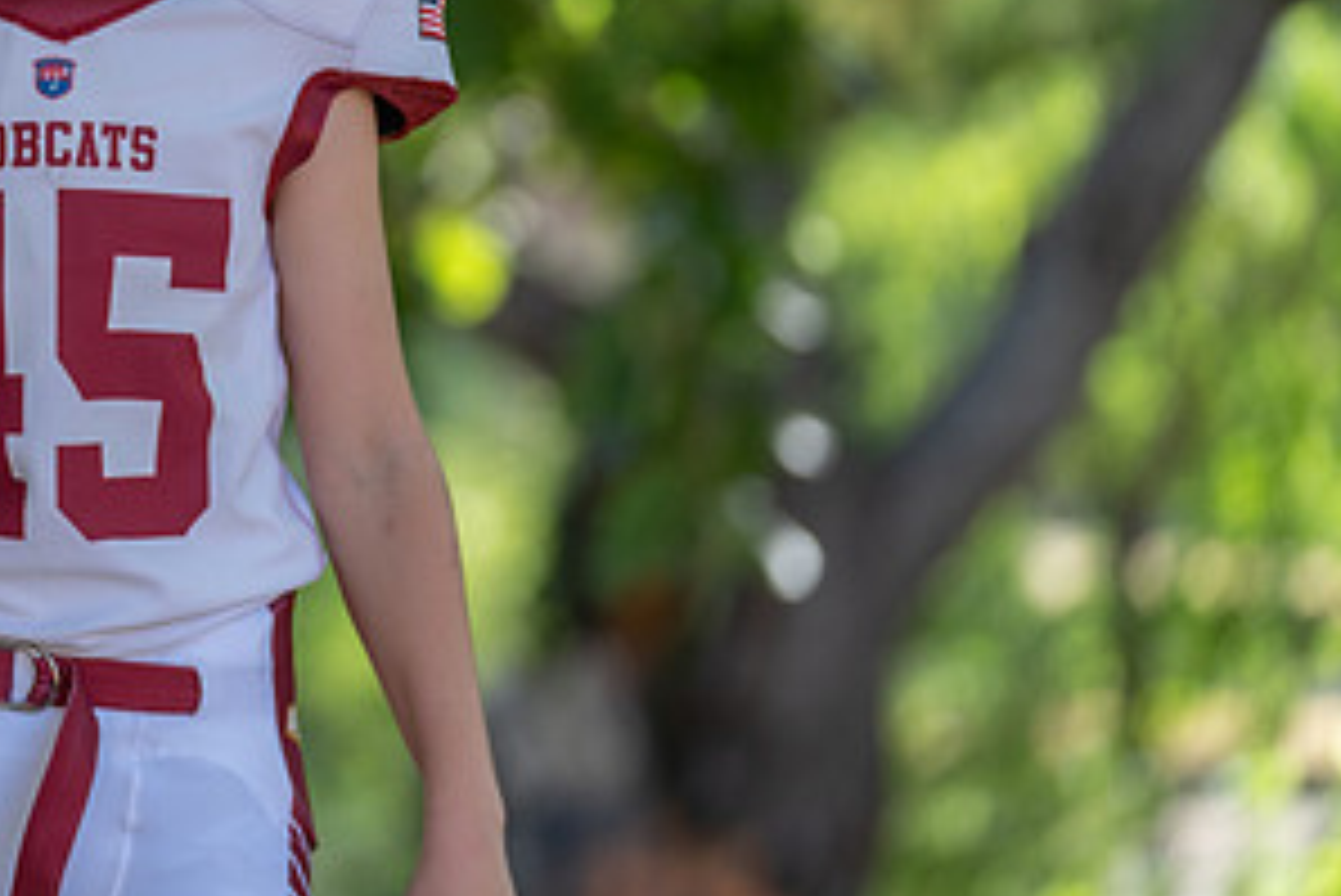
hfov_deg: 7.1
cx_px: 72
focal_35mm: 288
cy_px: 191
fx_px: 10733
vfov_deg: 4.8
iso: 160
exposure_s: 1/320
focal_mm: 148
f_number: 2.8
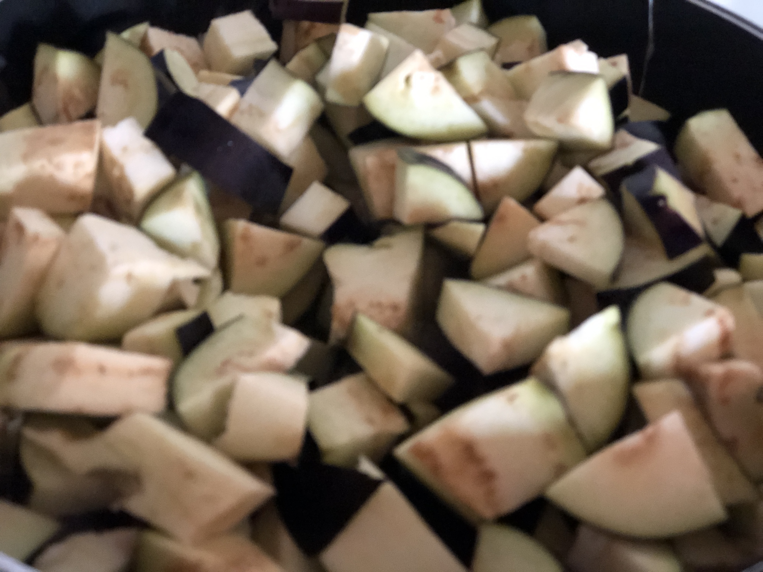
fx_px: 1256
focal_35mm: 57
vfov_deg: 25.7
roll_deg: -2.7
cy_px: 286
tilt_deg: -41.4
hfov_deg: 33.8
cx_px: 382
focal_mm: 6.6
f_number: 2.8
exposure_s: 1/30
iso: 800
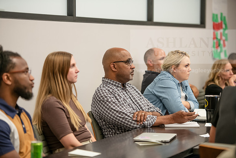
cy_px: 79
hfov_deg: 17.1
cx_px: 118
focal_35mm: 120
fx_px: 787
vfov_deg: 11.4
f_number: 2.8
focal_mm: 120
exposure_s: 1/200
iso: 1600
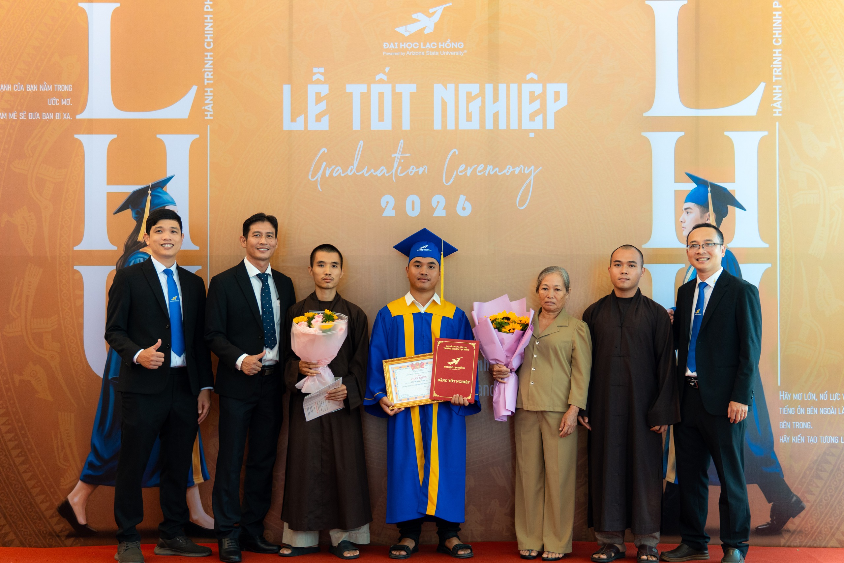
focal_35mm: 45
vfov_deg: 29.9
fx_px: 1055
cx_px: 422
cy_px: 282
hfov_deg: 43.6
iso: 400
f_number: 1.8
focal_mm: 30
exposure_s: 1/100
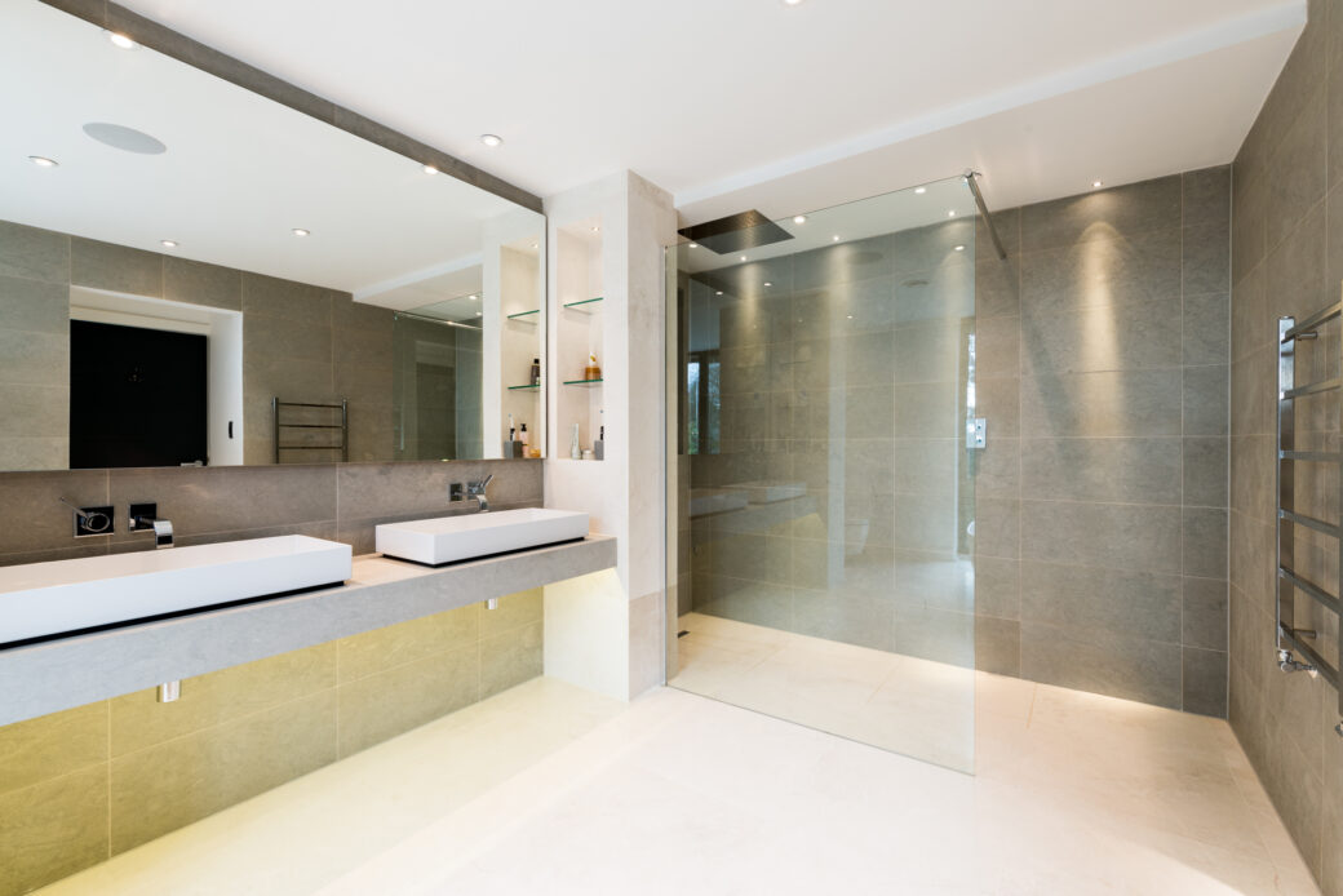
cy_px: 448
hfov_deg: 100.4
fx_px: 560
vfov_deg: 77.4
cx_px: 672
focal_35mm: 15
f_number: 11
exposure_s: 1/1.67
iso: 100
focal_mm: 15
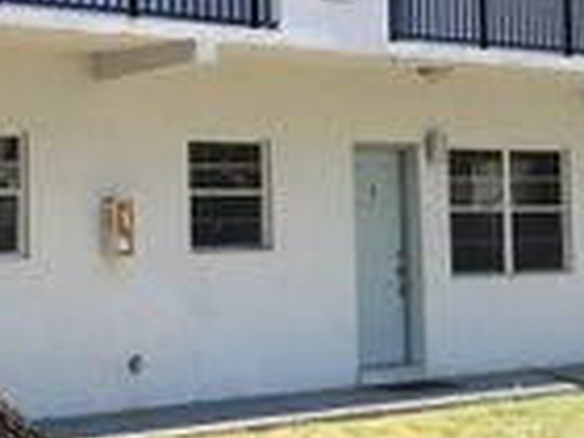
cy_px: 165
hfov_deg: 19.6
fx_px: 1687
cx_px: 196
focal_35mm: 100
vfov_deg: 14.8
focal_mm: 3.99
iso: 20
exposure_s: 1/742
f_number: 1.8
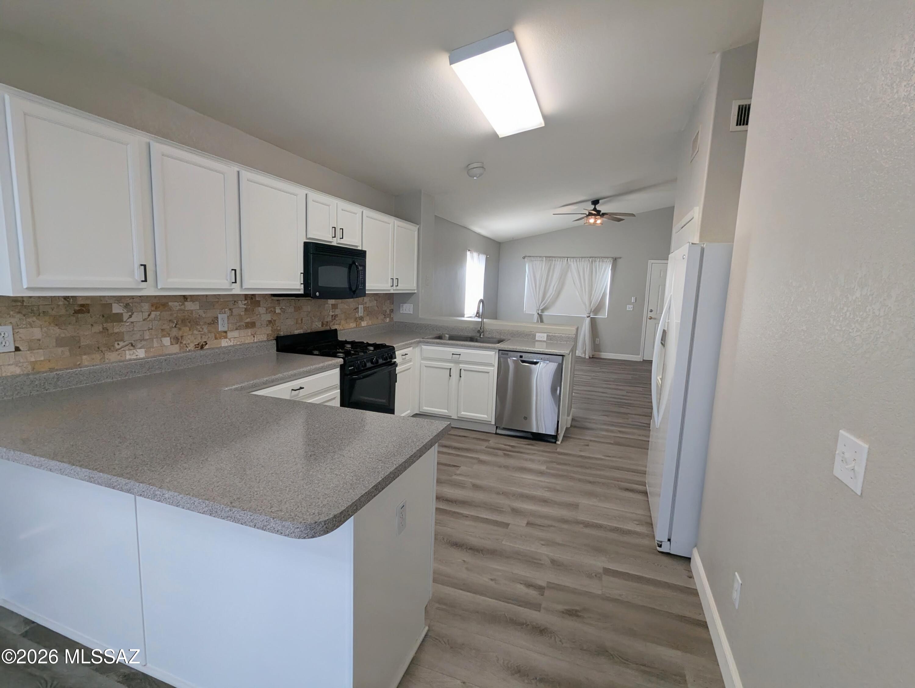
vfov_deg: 78.2
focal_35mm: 16
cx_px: 458
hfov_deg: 94.4
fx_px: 423
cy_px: 344
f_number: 2.2
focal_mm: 2.35
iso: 131
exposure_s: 1/120
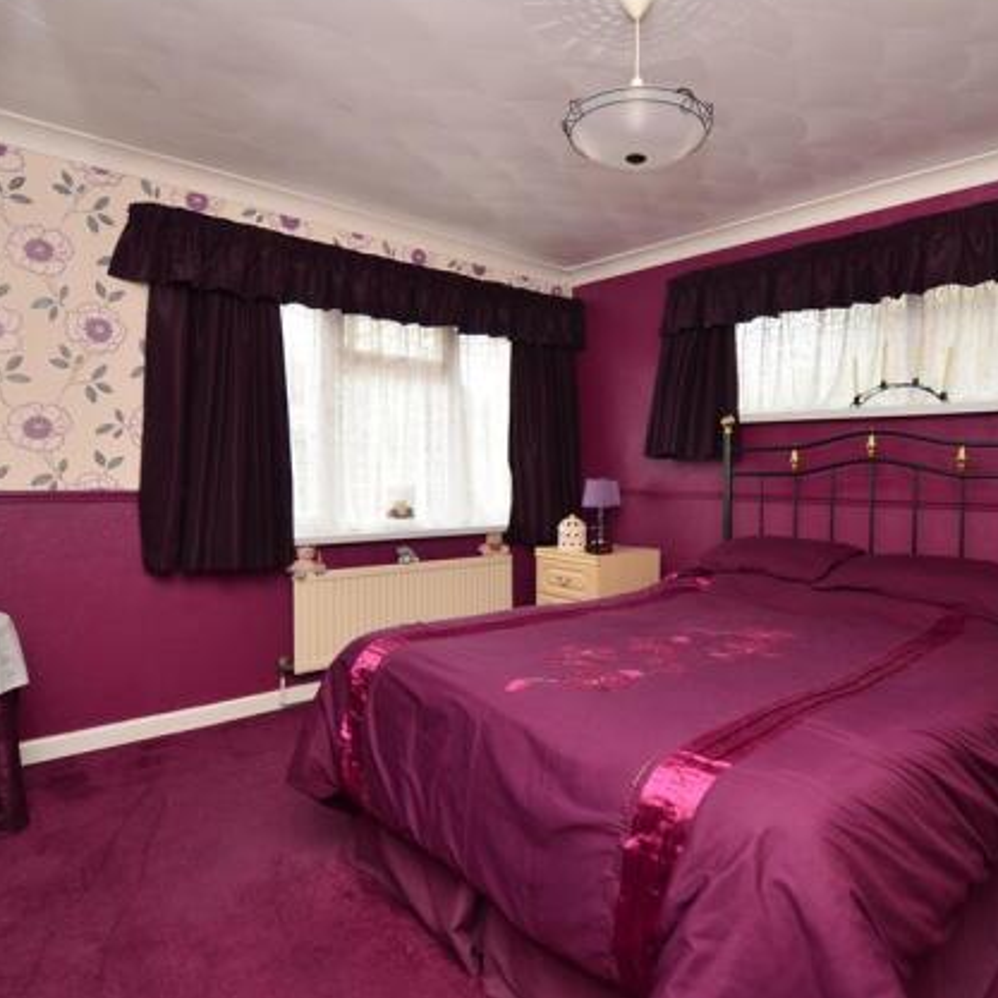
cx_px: 543
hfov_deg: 74.7
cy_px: 483
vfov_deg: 74.8
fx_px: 652
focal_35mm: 20
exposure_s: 1/40
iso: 400
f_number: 5.6
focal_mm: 10
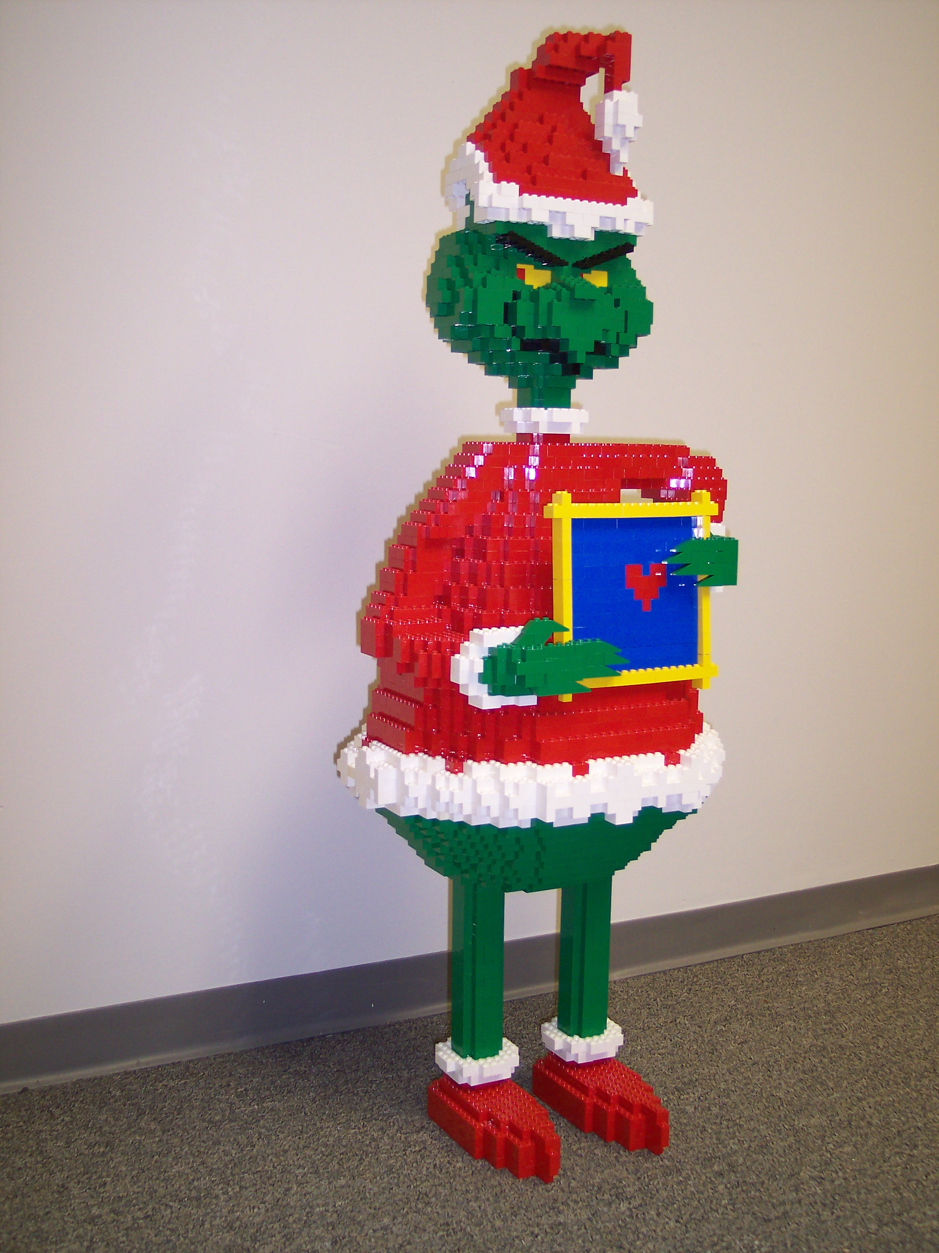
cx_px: 470
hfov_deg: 37.7
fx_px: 1376
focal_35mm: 38
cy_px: 626
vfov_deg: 49.0
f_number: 2.8
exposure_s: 1/30
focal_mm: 8
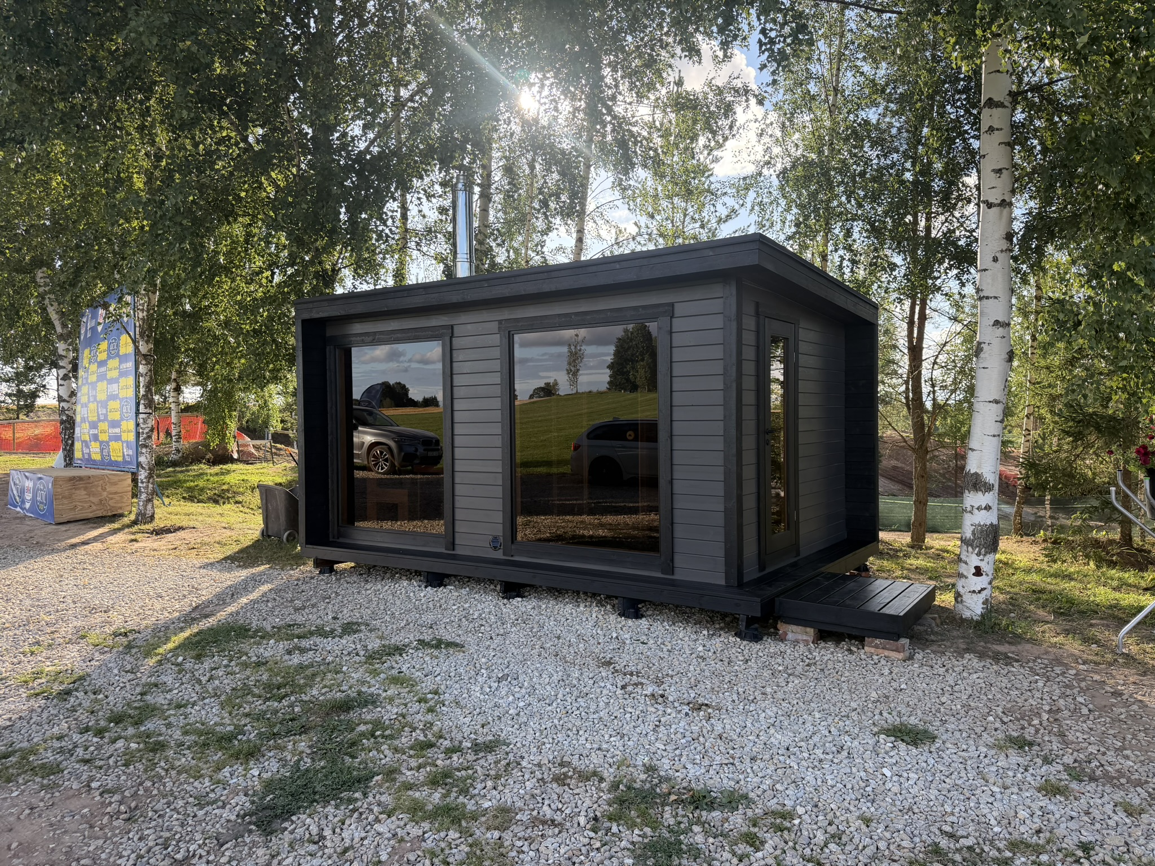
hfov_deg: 71.6
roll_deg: +0.2
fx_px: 801
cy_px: 433
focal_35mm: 24
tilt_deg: -0.8
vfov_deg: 56.8
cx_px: 578
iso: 100
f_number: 1.78
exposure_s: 1/1192
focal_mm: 6.76
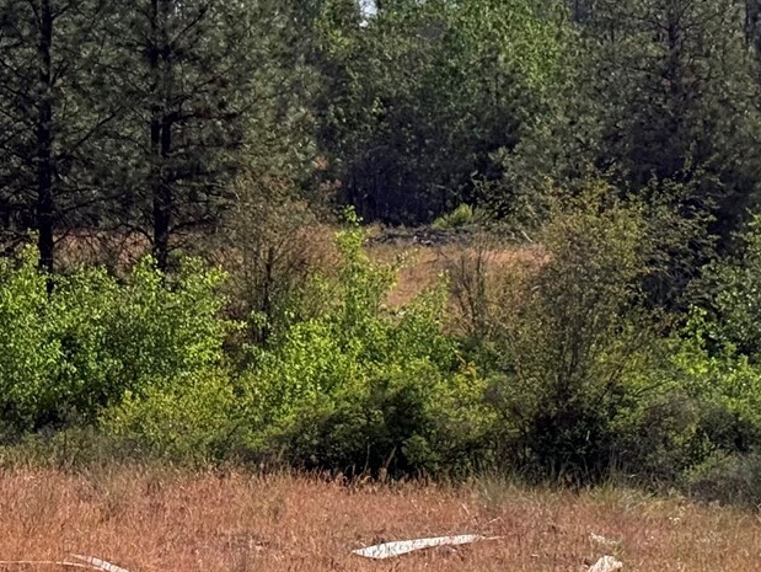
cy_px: 16
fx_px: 2728
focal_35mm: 124
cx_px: 623
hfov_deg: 15.8
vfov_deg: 11.9
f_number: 1.78
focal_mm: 6.76
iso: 80
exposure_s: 1/9901
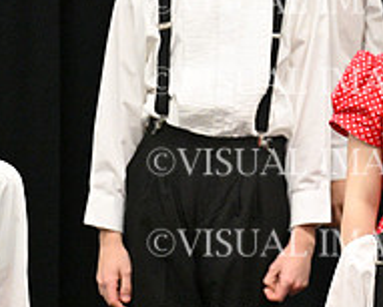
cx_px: 437
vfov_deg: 2.7
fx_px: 6476
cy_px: 121
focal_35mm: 571
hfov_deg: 3.4
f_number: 2.8
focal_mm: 200
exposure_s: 1/800
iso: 6400
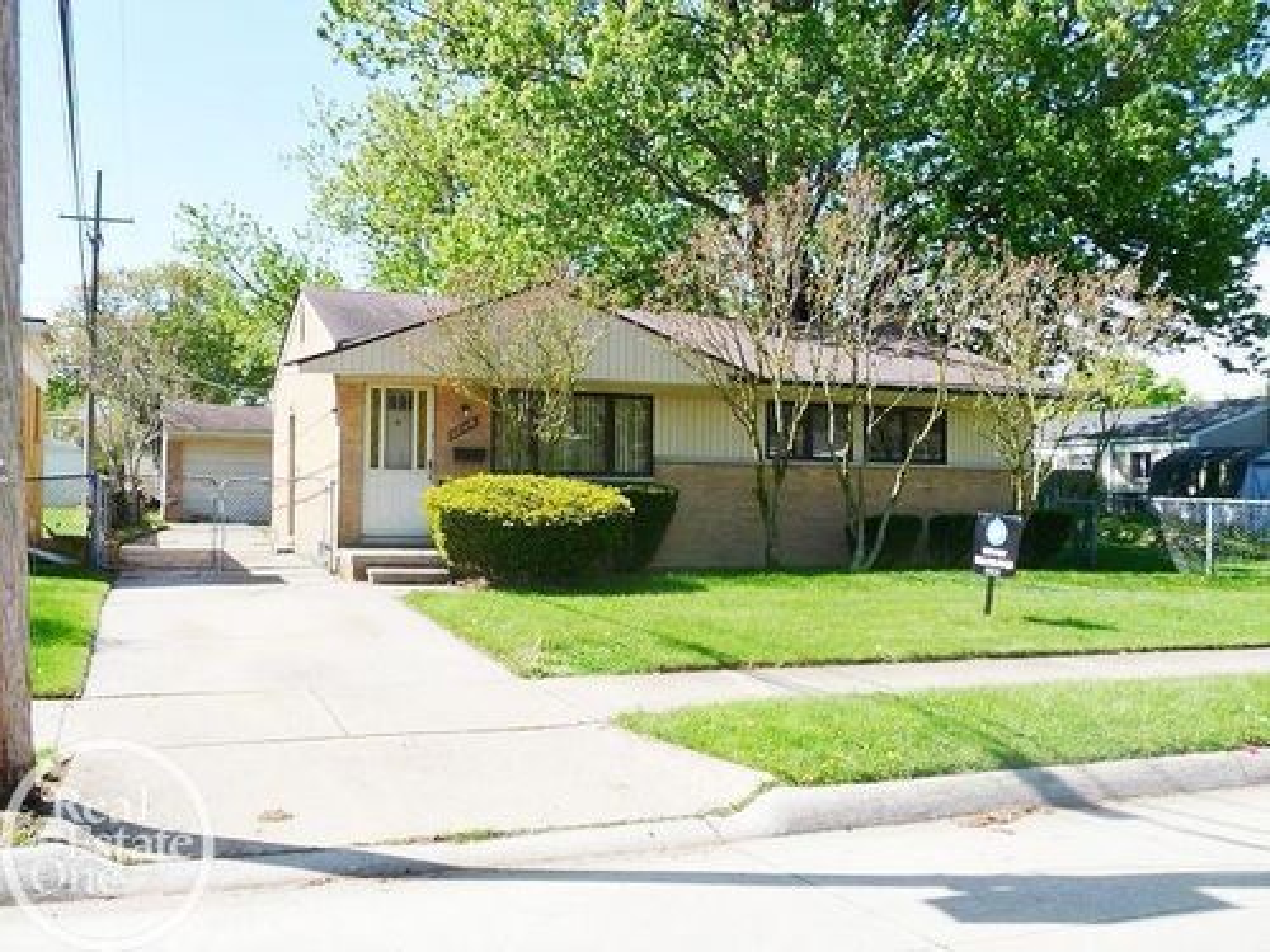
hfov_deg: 54.0
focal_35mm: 34
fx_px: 1247
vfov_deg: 41.8
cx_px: 635
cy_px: 476
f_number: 3.3
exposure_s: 1/800
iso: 100
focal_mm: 4.7
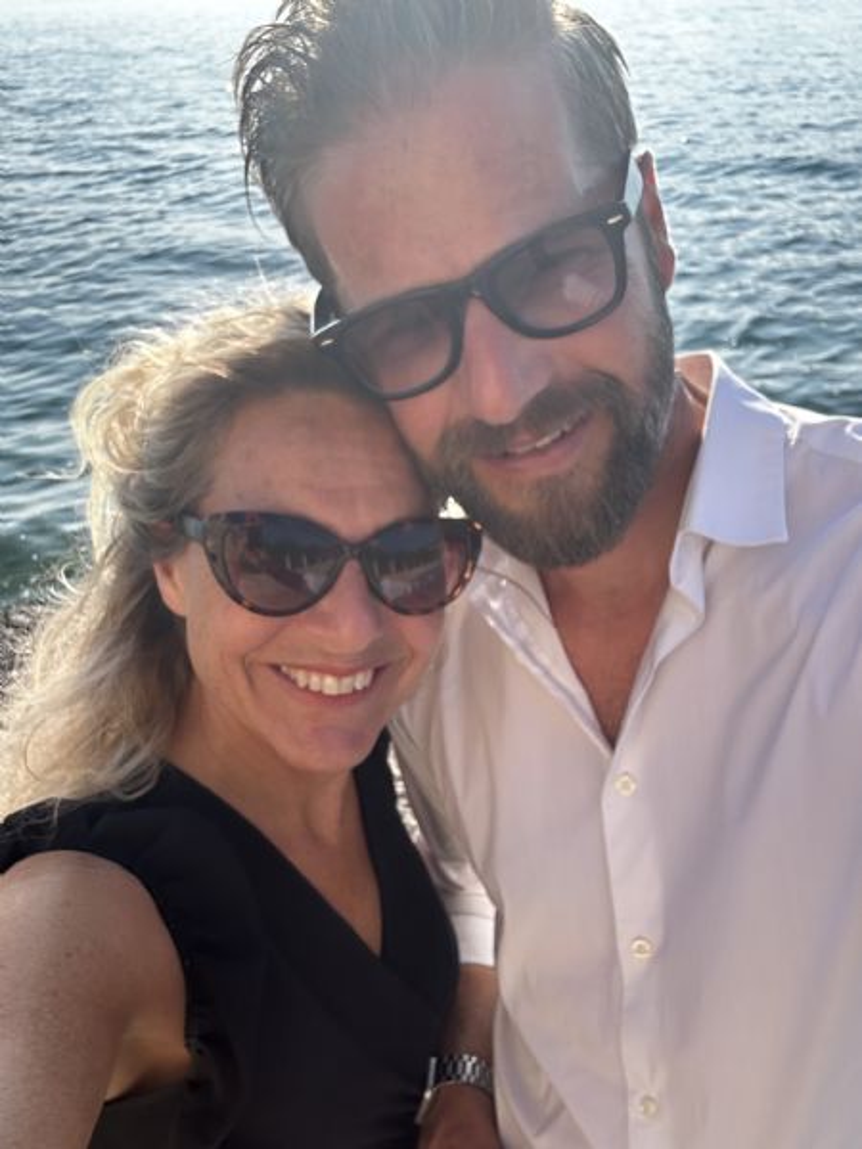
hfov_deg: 46.8
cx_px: 431
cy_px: 574
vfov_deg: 60.0
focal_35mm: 30
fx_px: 996
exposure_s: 1/587
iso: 25
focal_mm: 2.69
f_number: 1.9
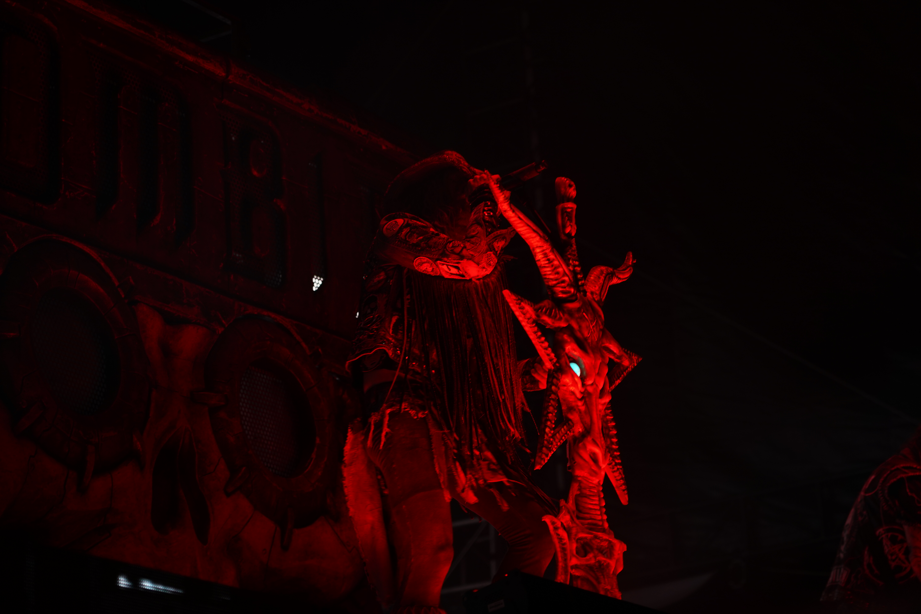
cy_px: 307
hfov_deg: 19.5
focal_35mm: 105
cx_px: 460
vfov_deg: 13.0
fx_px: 2686
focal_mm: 105
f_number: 4
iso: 200
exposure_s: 1/125
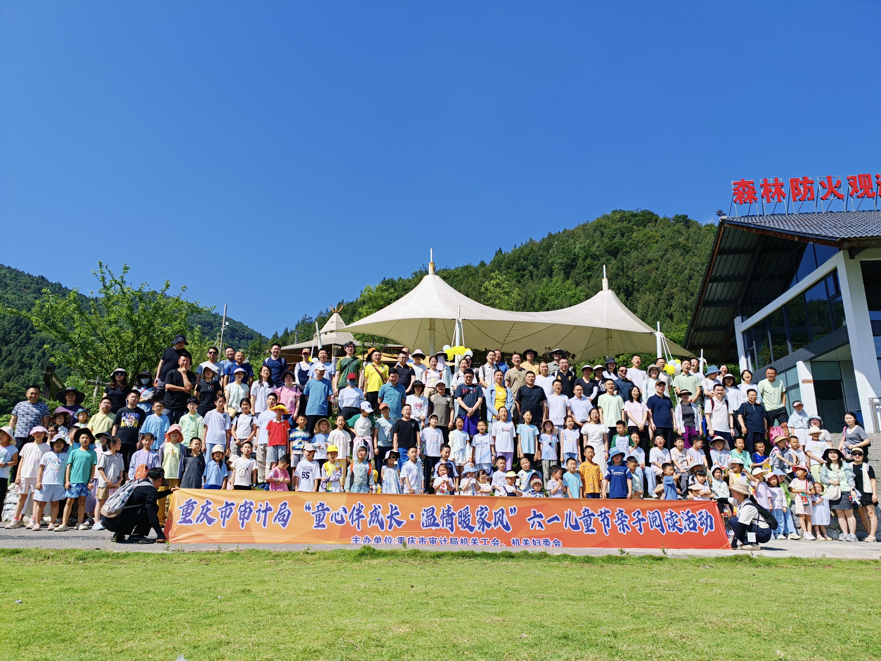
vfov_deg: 58.9
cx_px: 440
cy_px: 330
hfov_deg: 73.9
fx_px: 586
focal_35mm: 23
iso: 160
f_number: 5
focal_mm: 7.73
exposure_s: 1/4147
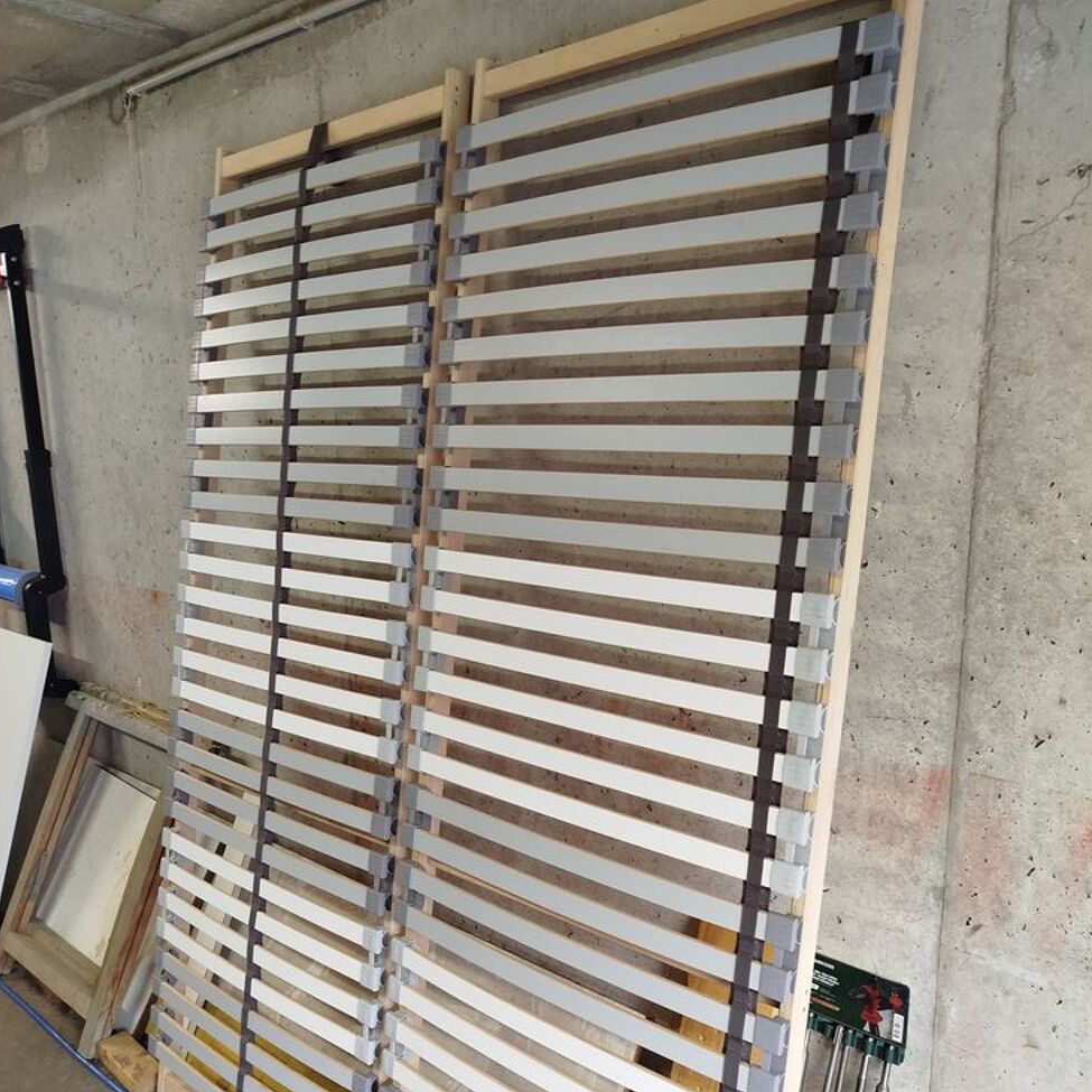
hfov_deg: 55.6
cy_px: 621
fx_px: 1035
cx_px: 550
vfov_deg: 55.4
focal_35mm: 29
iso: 200
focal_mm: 5.31
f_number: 1.7
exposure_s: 1/33
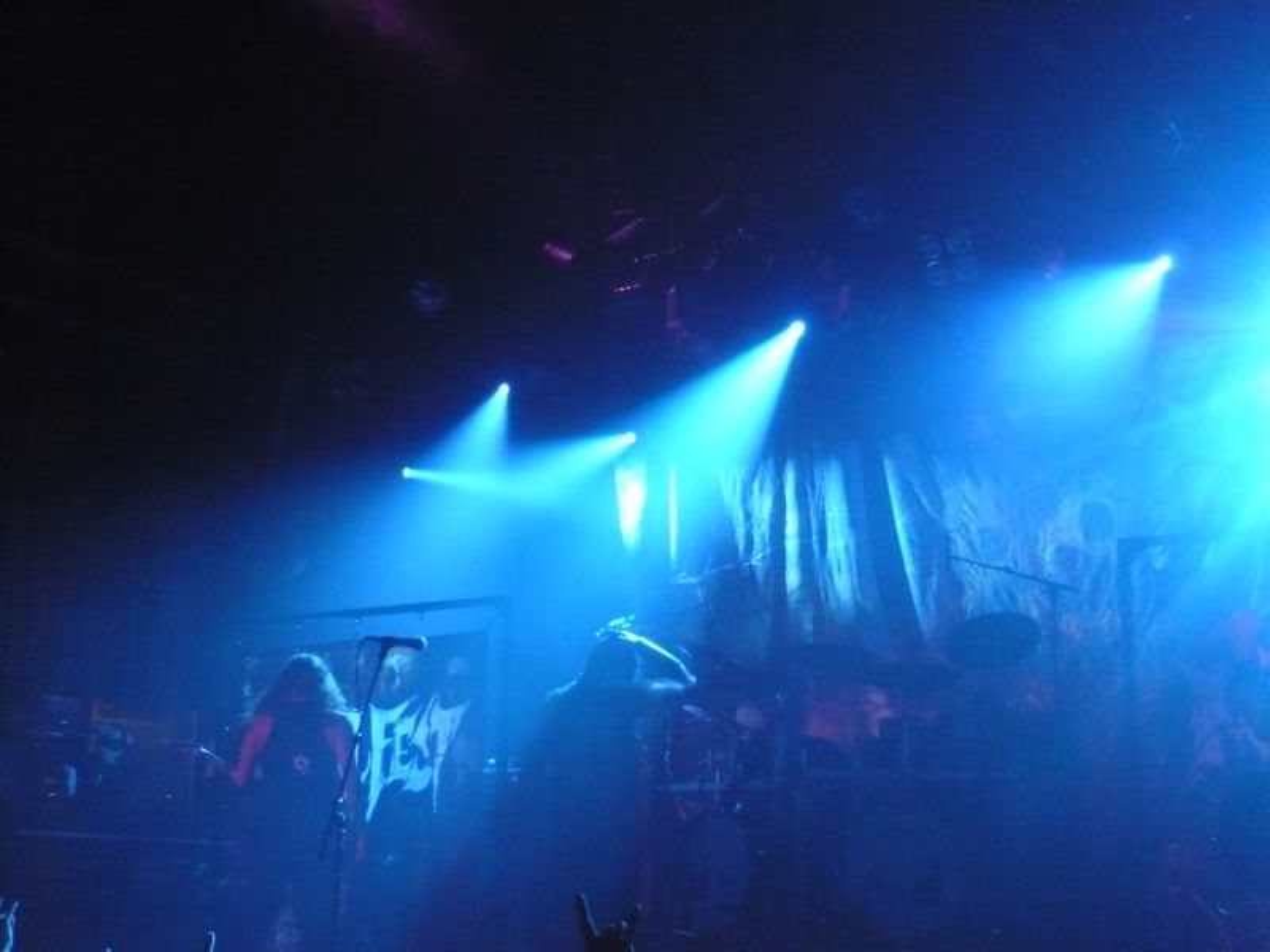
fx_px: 1761
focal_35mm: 48
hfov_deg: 39.7
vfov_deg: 30.3
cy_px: 476
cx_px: 635
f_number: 3.7
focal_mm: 7.9
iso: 500
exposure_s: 1/60
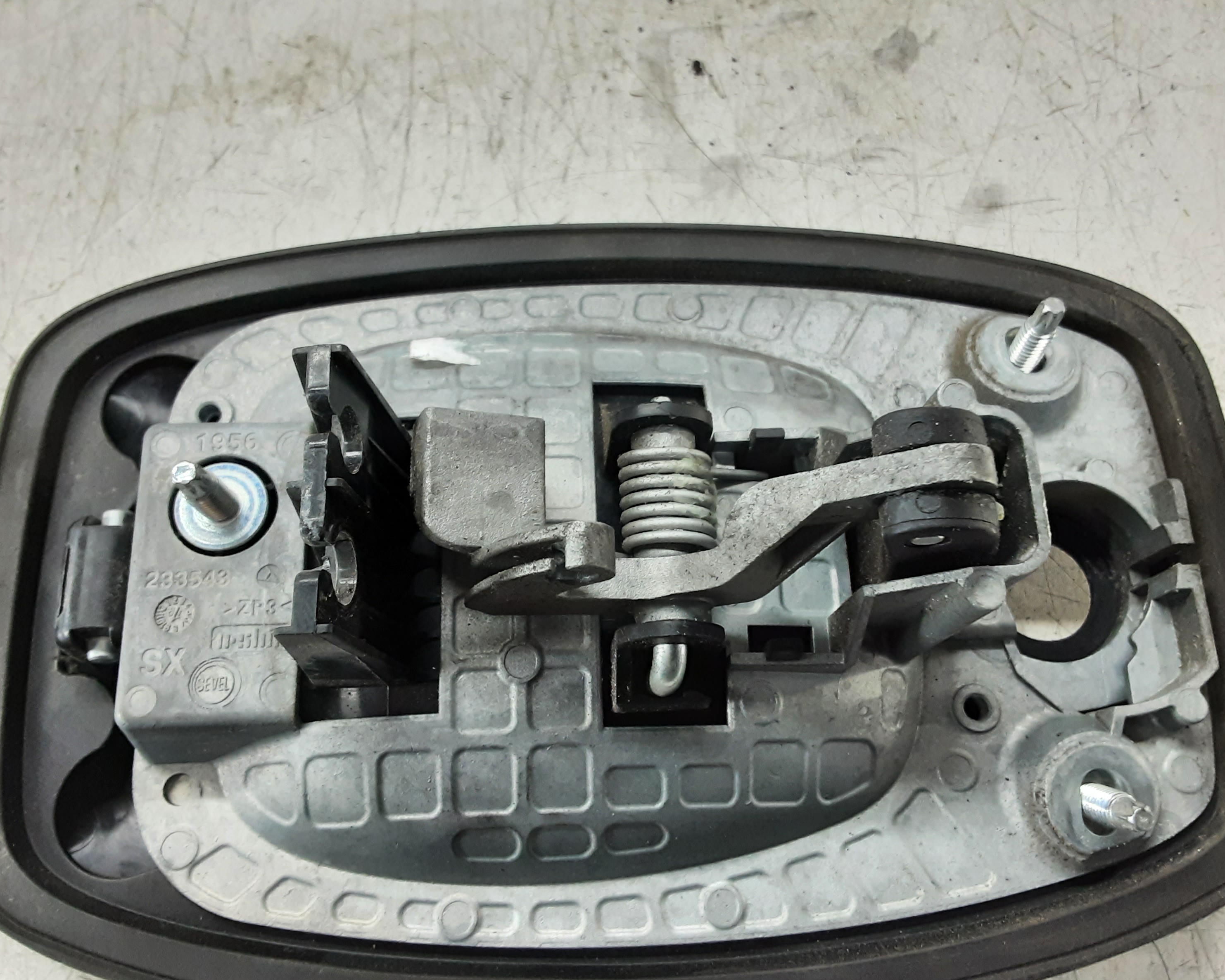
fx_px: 1051
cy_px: 499
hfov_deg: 60.4
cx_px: 608
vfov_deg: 50.0
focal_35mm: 29
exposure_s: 1/50
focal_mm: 2.91
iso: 160
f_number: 1.9
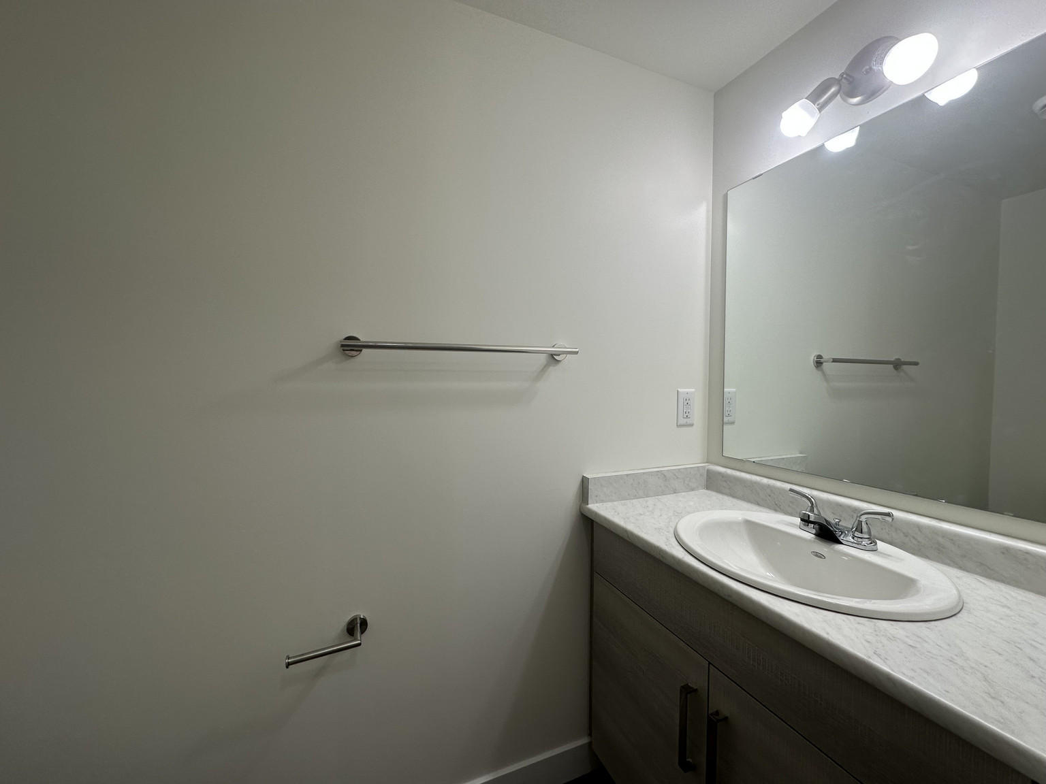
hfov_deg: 102.1
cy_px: 392
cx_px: 523
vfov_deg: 85.7
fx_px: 423
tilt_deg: -3.4
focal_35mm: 14
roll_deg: -0.8
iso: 50
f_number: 2.2
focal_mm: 2.22
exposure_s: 1/120
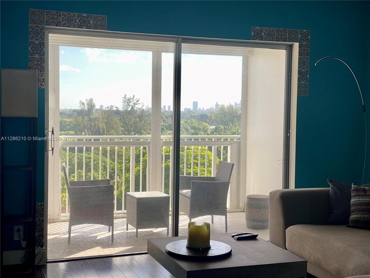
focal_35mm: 52
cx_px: 185
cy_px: 139
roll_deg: -0.9
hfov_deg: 36.8
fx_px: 556
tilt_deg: -2.8
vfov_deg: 28.0
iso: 20
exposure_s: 1/215
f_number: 2
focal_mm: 6
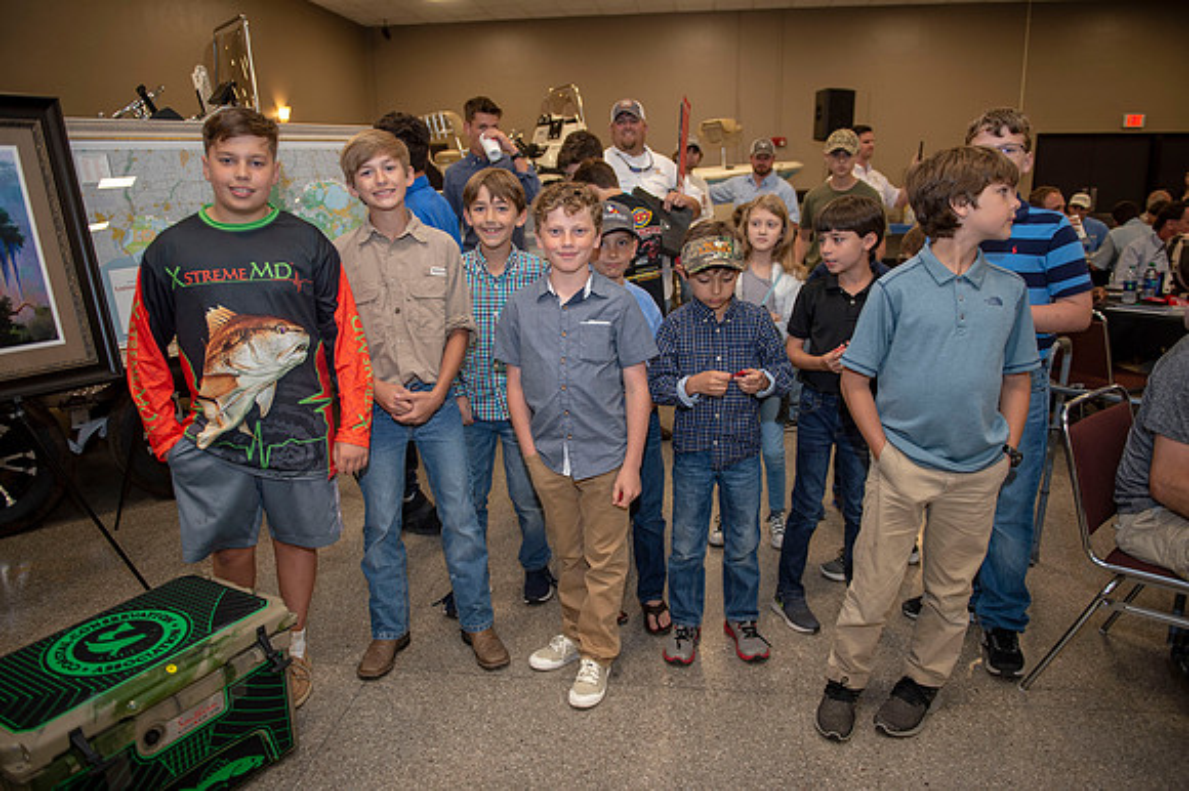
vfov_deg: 49.5
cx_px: 594
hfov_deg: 69.4
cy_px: 396
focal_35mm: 26
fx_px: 858
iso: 800
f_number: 2.8
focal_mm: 26
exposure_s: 1/100
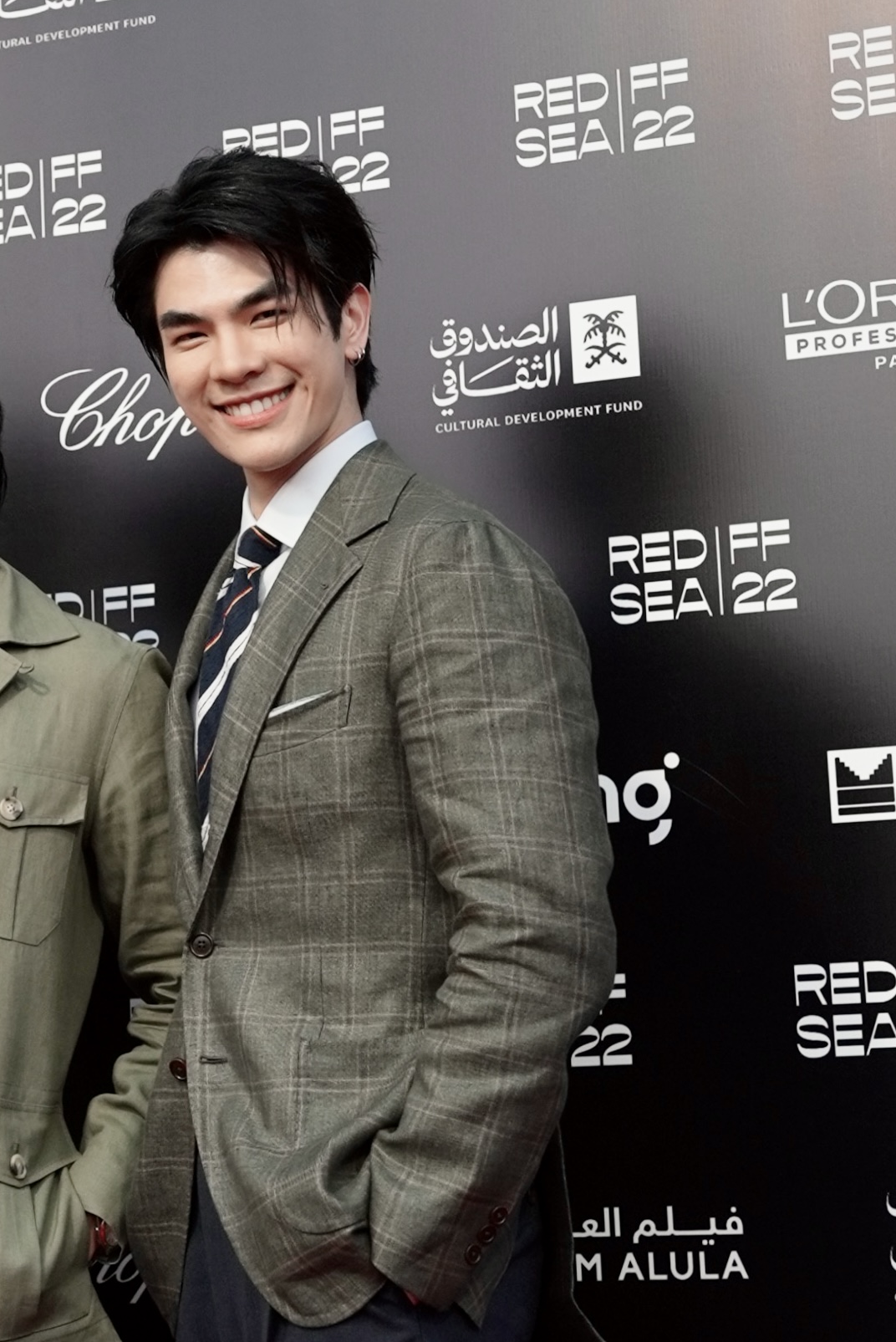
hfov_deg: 12.1
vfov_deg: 18.2
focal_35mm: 112
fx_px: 4157
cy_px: 1073
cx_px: -104
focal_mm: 44.6
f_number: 3.5
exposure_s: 1/320
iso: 500
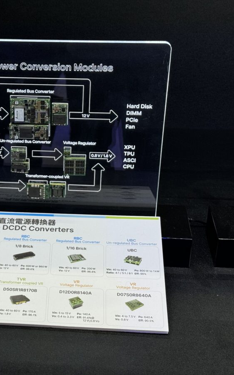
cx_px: 20
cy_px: 188
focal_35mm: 68
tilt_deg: -28.7
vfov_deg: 30.2
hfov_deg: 18.8
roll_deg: +1.3
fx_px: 694
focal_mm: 6.76
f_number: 1.78
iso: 100
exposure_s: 1/96
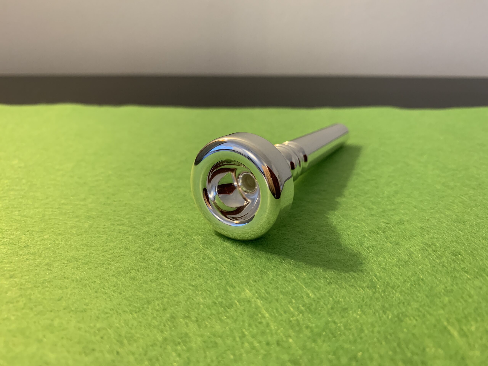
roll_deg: +0.3
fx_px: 367
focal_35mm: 26
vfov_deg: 53.1
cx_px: 244
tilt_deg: -24.8
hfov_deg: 67.3
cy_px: 183
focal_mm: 4.25
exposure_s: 1/50
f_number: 1.8
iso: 250
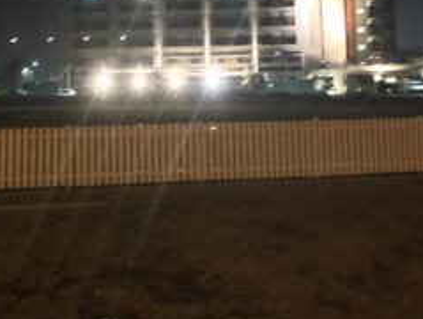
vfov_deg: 22.5
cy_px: 7
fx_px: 771
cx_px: 127
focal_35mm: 63
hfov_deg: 30.4
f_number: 2.2
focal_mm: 4.15
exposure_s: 1/15
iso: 1000
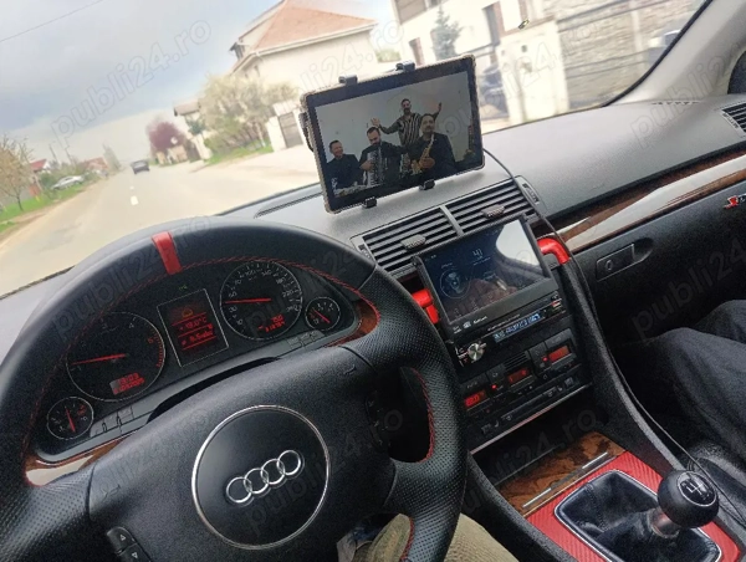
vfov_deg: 59.0
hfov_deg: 73.8
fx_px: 496
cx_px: 373
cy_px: 281
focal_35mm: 23
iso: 125
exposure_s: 1/100
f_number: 1.69
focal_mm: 6.06
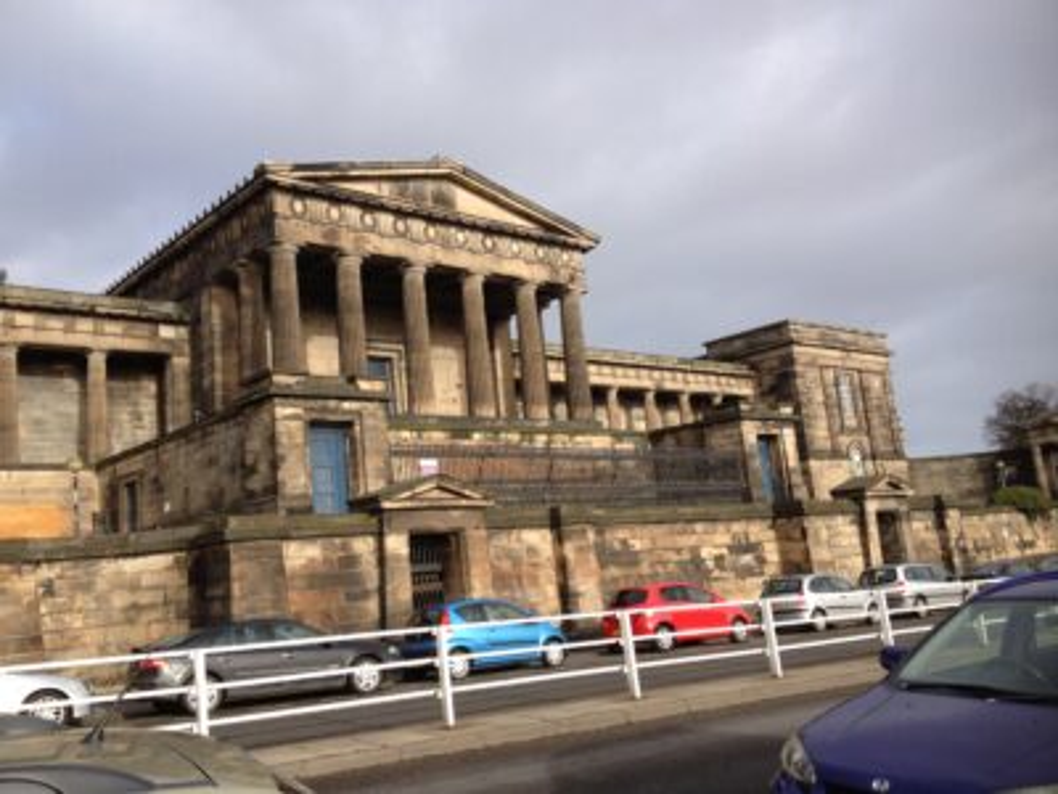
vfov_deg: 40.7
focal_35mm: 35
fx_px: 1070
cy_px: 397
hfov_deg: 52.6
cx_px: 529
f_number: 2.4
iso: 50
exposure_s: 1/717
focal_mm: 4.28
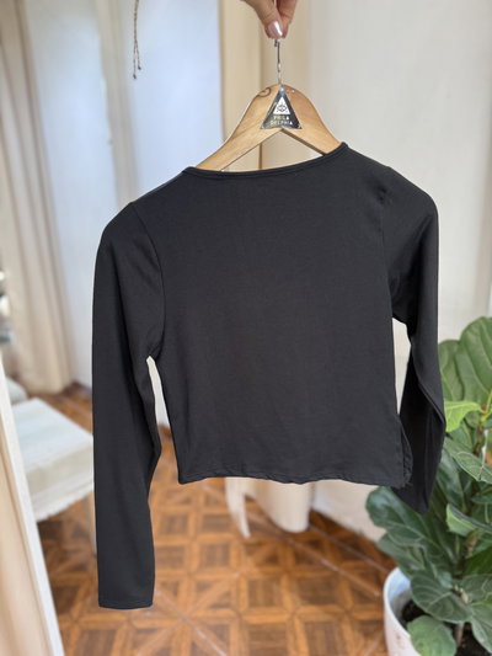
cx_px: 246
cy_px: 328
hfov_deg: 56.8
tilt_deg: -17.4
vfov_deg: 71.6
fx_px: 455
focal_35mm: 24
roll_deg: +1.4
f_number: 1.78
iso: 200
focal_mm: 6.76
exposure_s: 1/95
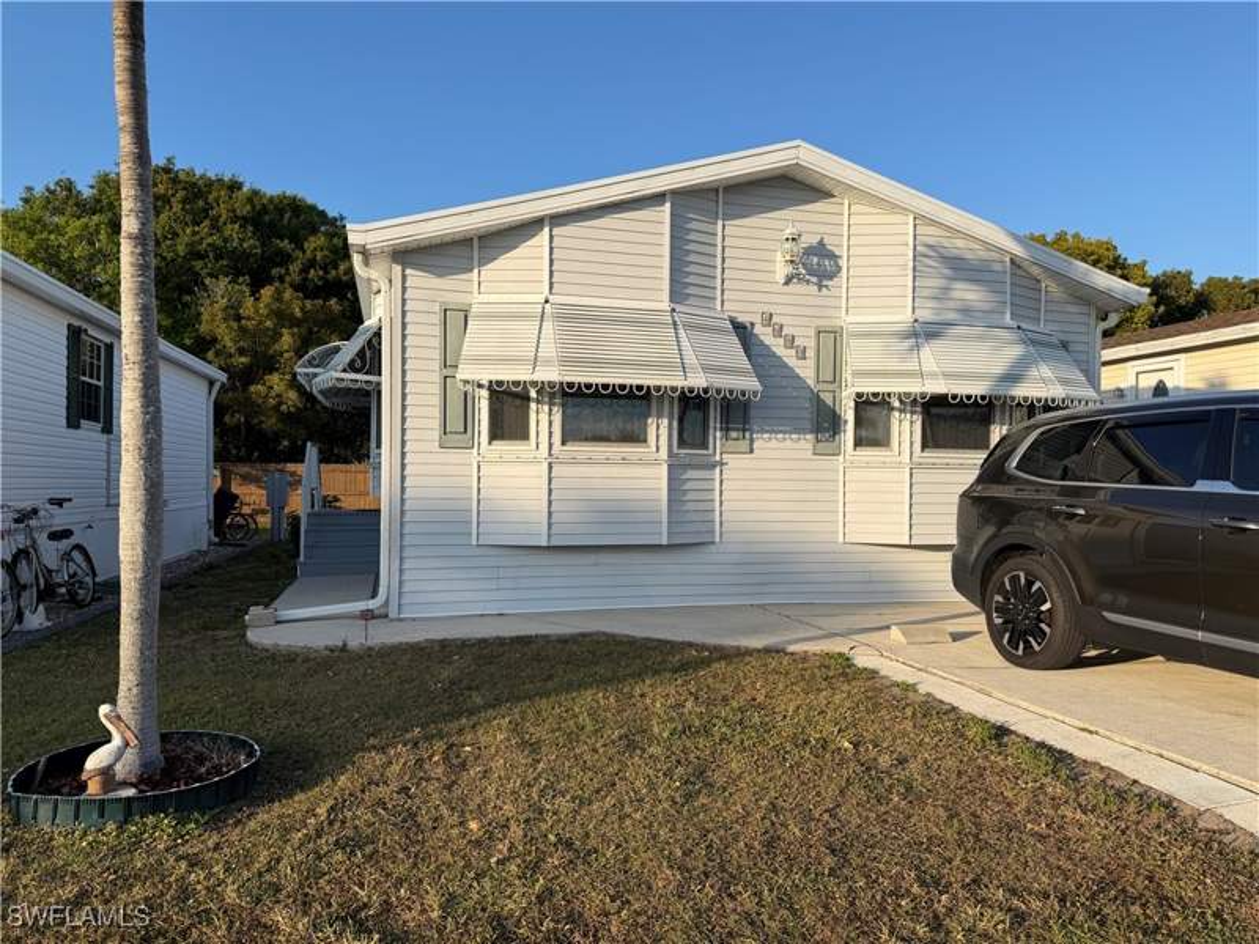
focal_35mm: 24
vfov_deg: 56.8
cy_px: 472
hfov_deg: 71.6
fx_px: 873
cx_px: 630
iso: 80
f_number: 1.78
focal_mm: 6.76
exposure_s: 1/3279
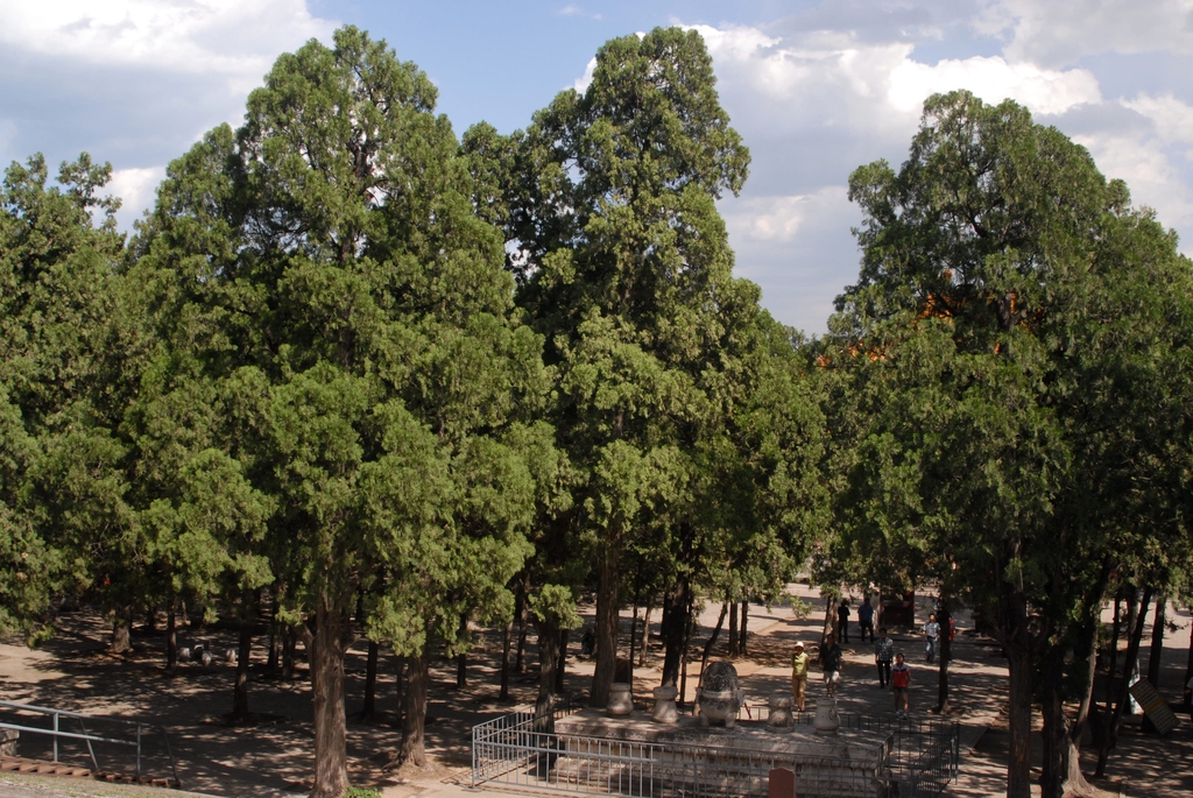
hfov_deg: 46.4
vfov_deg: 32.0
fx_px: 1393
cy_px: 399
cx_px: 596
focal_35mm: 42
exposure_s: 1/350
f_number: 10
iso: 400
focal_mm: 28
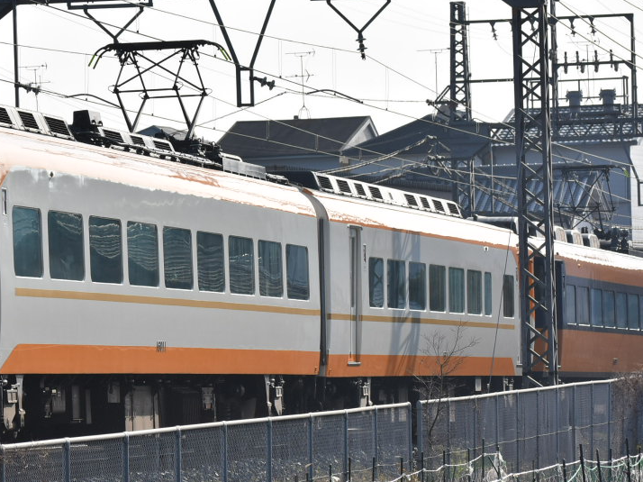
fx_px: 5048
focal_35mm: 272
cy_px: 239
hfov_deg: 7.3
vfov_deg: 5.5
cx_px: 118
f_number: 7.1
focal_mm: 105
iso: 400
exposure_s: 1/2000
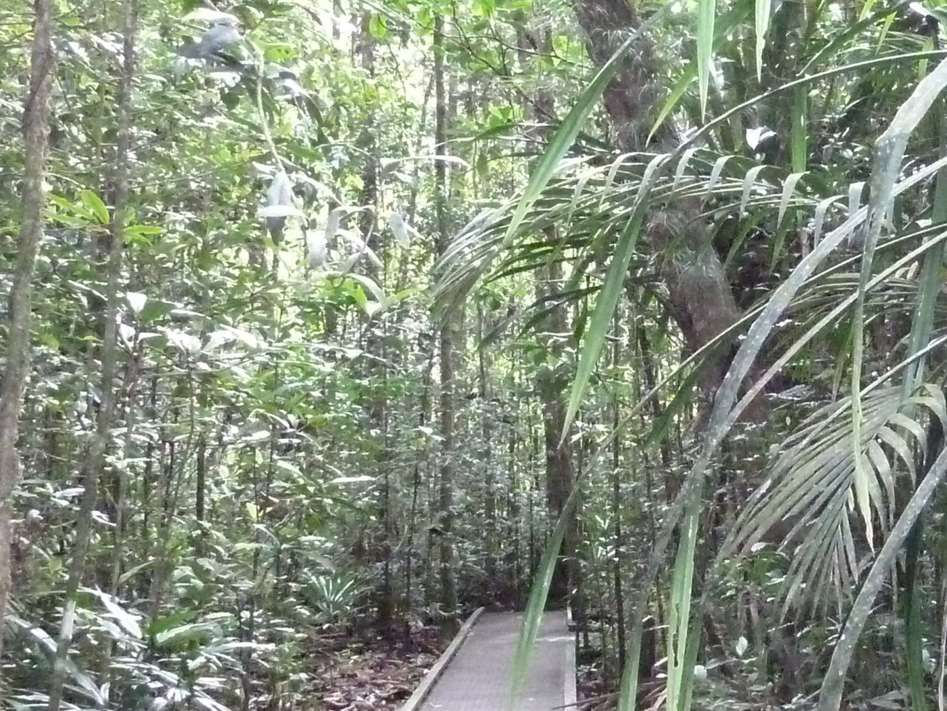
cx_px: 819
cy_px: 422
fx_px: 1942
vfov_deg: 20.7
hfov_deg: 26.6
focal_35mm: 71
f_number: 3.3
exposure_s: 1/30
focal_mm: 4.1
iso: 1000
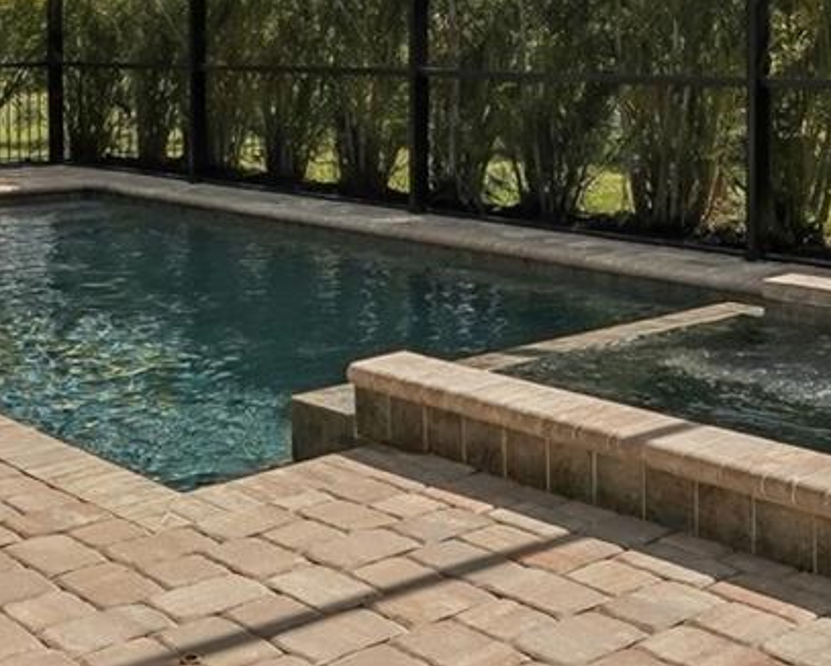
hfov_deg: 31.9
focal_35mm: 59
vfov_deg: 24.8
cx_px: 357
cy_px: 25
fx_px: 1452
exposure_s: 1/1000
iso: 400
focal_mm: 16
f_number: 8
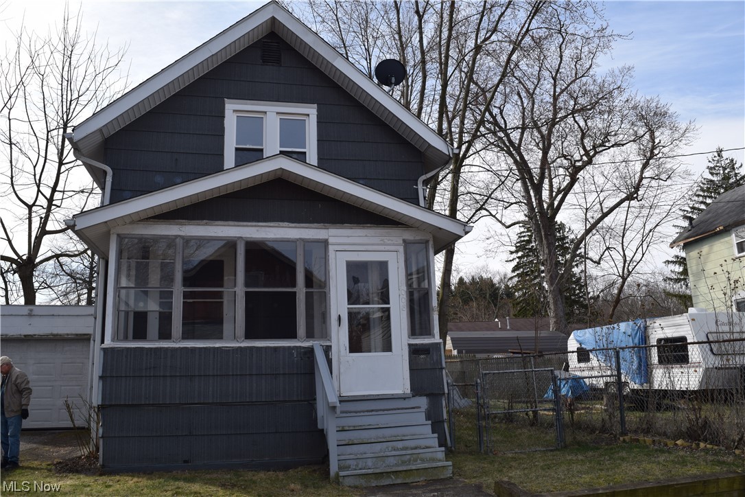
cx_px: 372
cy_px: 248
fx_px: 621
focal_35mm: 30
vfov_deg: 43.6
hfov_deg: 61.9
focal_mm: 20
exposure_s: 1/320
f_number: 9
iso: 200
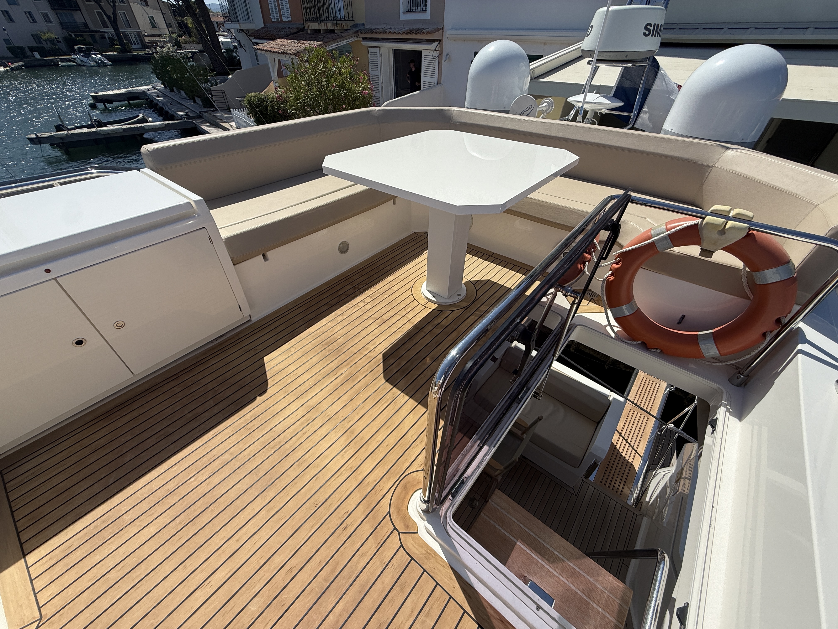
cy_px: 314
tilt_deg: -40.2
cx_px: 419
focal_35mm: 14
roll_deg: +0.7
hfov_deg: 102.1
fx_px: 339
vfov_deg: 85.7
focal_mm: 2.22
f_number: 2.2
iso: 50
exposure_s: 1/2717
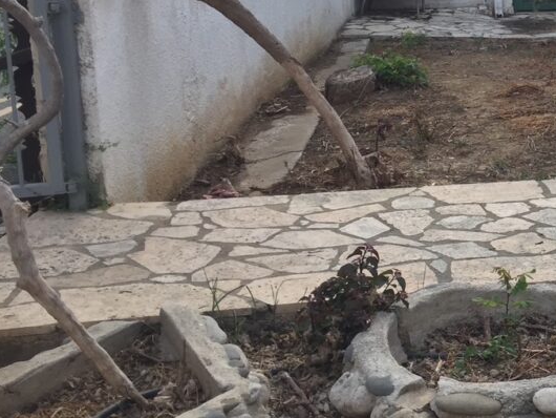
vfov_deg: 20.8
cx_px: 668
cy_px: 83
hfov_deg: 25.0
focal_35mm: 70
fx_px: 1125
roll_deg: -2.1
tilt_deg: -9.9
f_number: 2.2
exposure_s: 1/670
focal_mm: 4.15
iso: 32
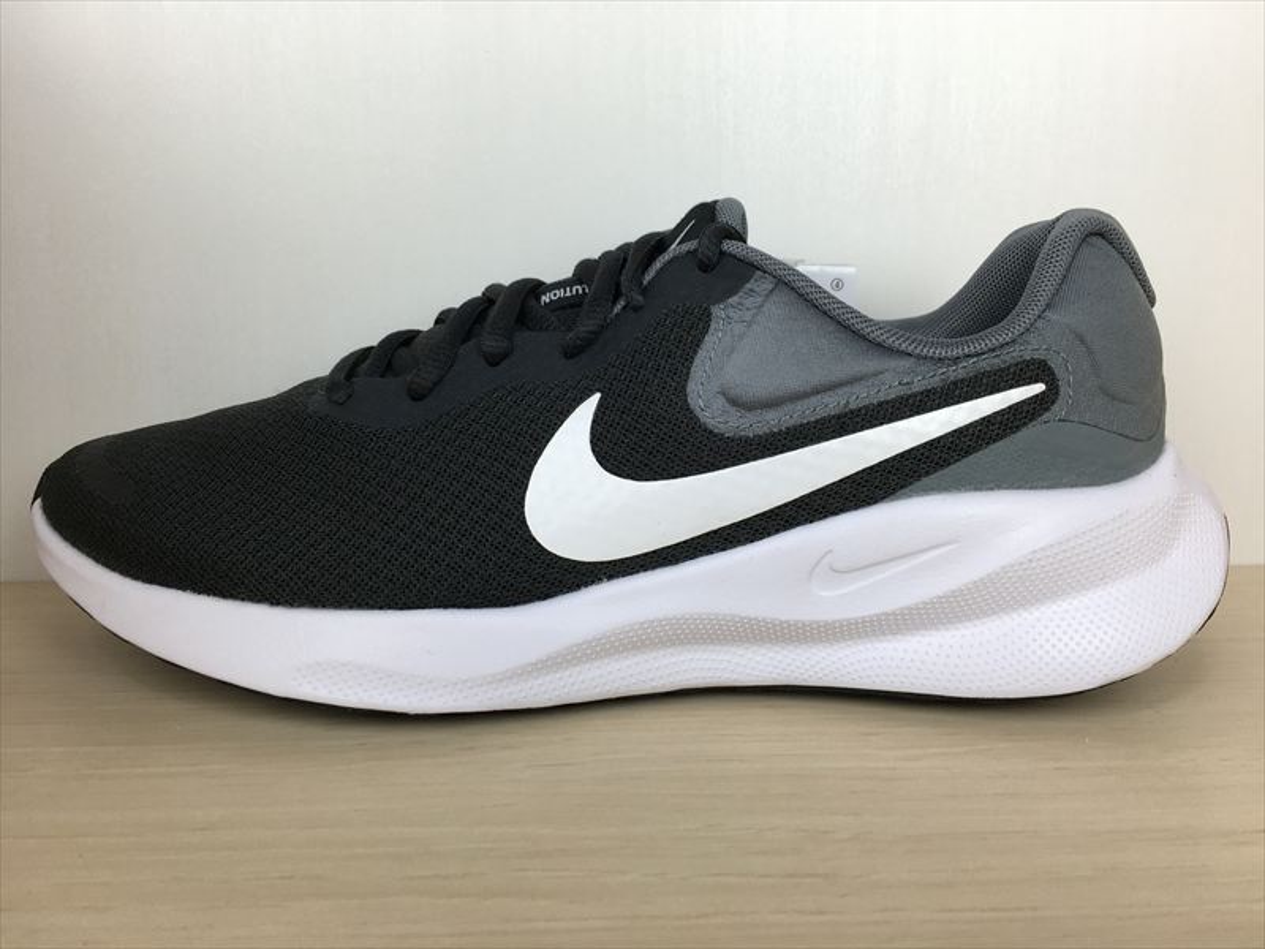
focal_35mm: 29
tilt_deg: -10.3
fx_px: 1060
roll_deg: +0.5
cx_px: 632
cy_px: 474
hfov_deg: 61.7
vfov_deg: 48.2
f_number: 2.2
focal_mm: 4.15
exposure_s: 1/120
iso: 25
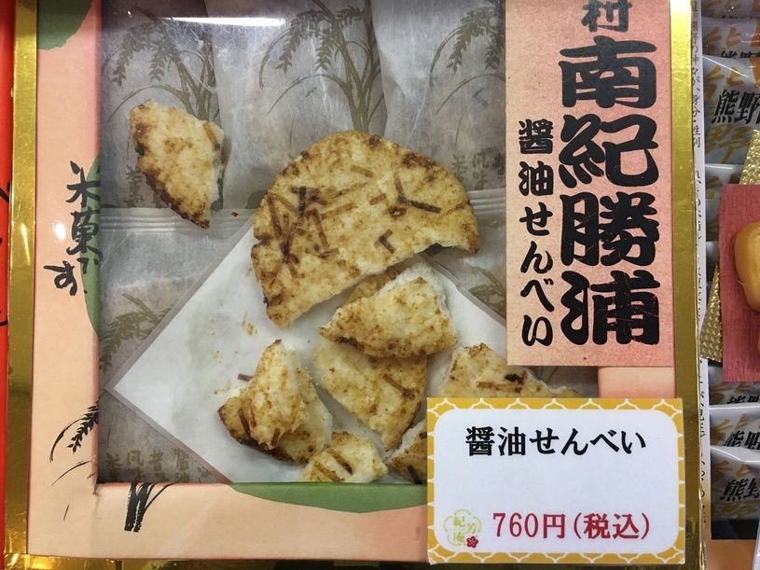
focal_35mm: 29
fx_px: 637
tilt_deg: -87.7
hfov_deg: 61.7
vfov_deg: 48.2
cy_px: 285
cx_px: 380
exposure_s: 1/30
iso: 125
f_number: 2.2
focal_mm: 4.15
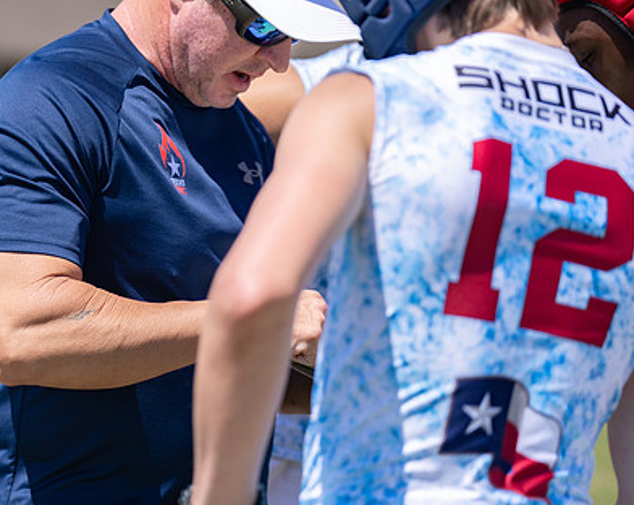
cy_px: 197
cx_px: 167
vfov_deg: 7.9
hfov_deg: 9.9
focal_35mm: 196
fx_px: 3670
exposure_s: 1/2500
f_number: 2.8
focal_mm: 121
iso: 100
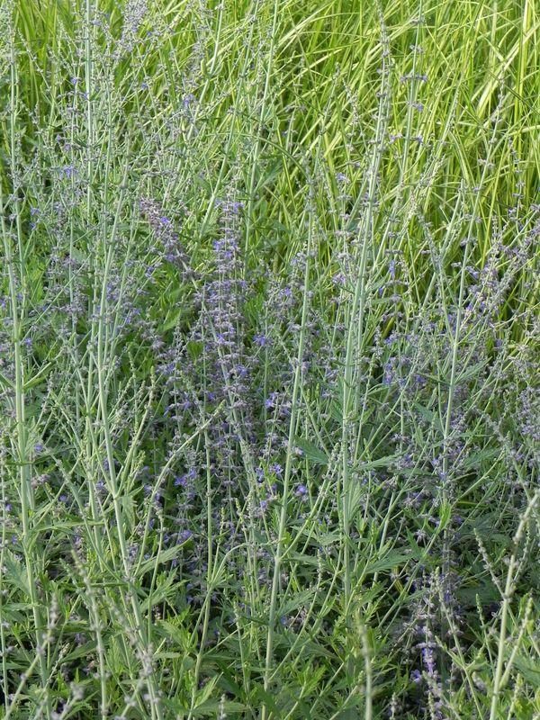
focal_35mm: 105
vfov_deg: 18.7
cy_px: 360
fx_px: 2184
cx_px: 270
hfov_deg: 14.1
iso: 160
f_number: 4.5
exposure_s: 1/400
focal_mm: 18.8
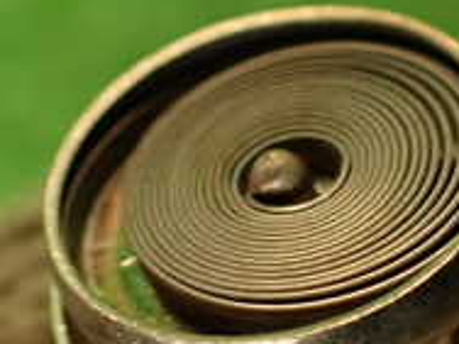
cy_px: 229
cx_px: 264
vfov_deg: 15.4
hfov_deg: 20.4
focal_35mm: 96
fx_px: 1273
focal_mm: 5.4
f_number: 2.3
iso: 250
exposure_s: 1/30
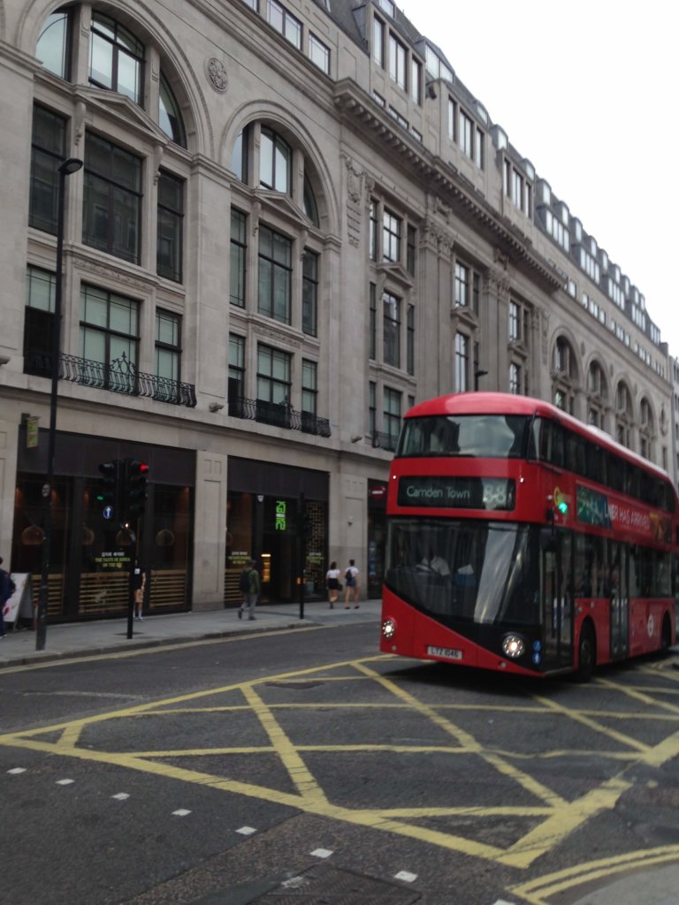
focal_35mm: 33
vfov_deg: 55.4
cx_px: 340
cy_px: 452
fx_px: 863
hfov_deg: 42.9
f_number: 2.4
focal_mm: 4.12
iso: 50
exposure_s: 1/176
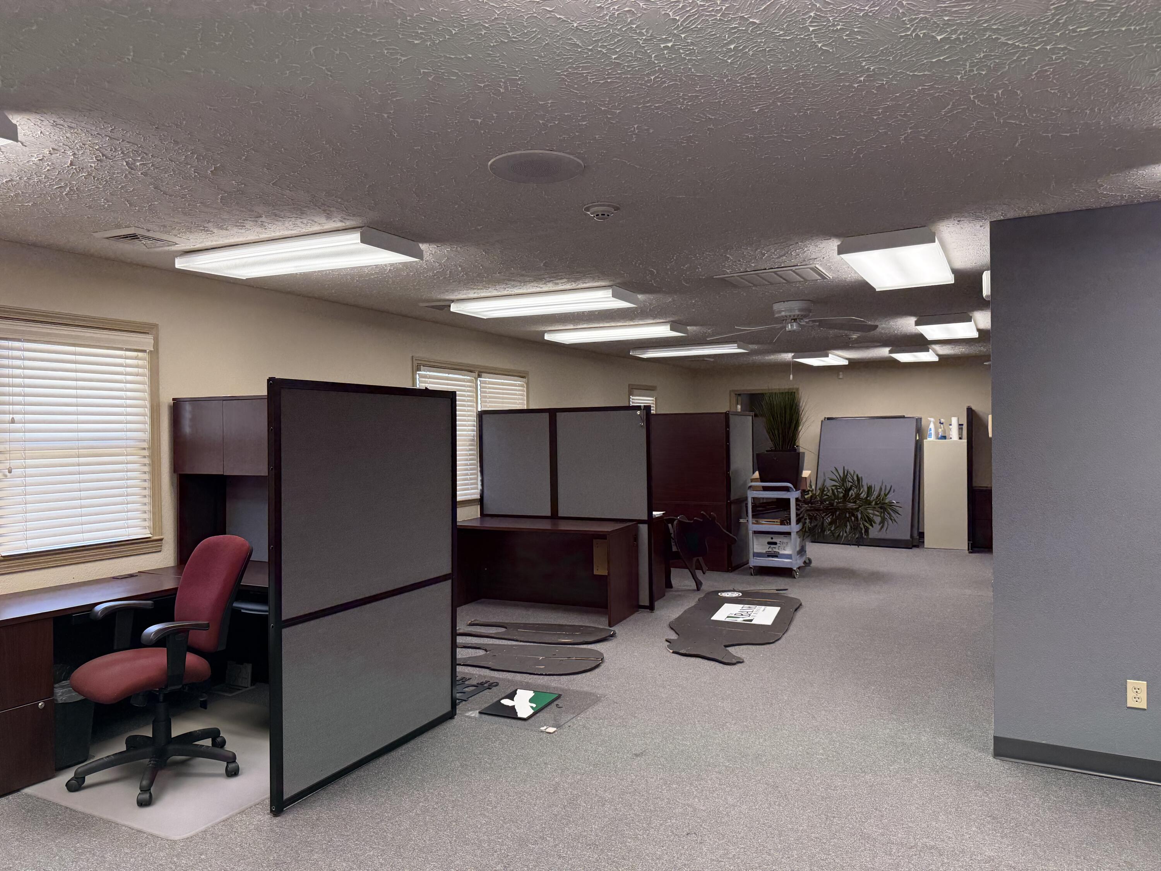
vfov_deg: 56.8
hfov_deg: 71.6
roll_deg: -0.3
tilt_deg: -0.6
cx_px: 580
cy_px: 436
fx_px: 805
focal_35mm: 24
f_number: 1.78
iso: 200
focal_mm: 6.76
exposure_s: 1/174
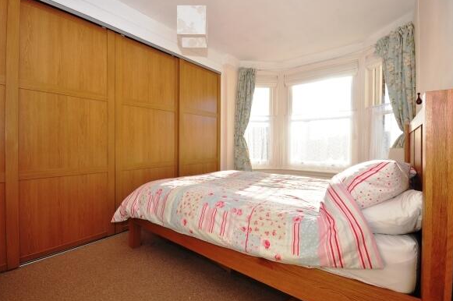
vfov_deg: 73.6
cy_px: 144
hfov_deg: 96.8
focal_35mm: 16
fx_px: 201
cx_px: 219
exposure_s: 1/100
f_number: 11
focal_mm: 10
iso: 200
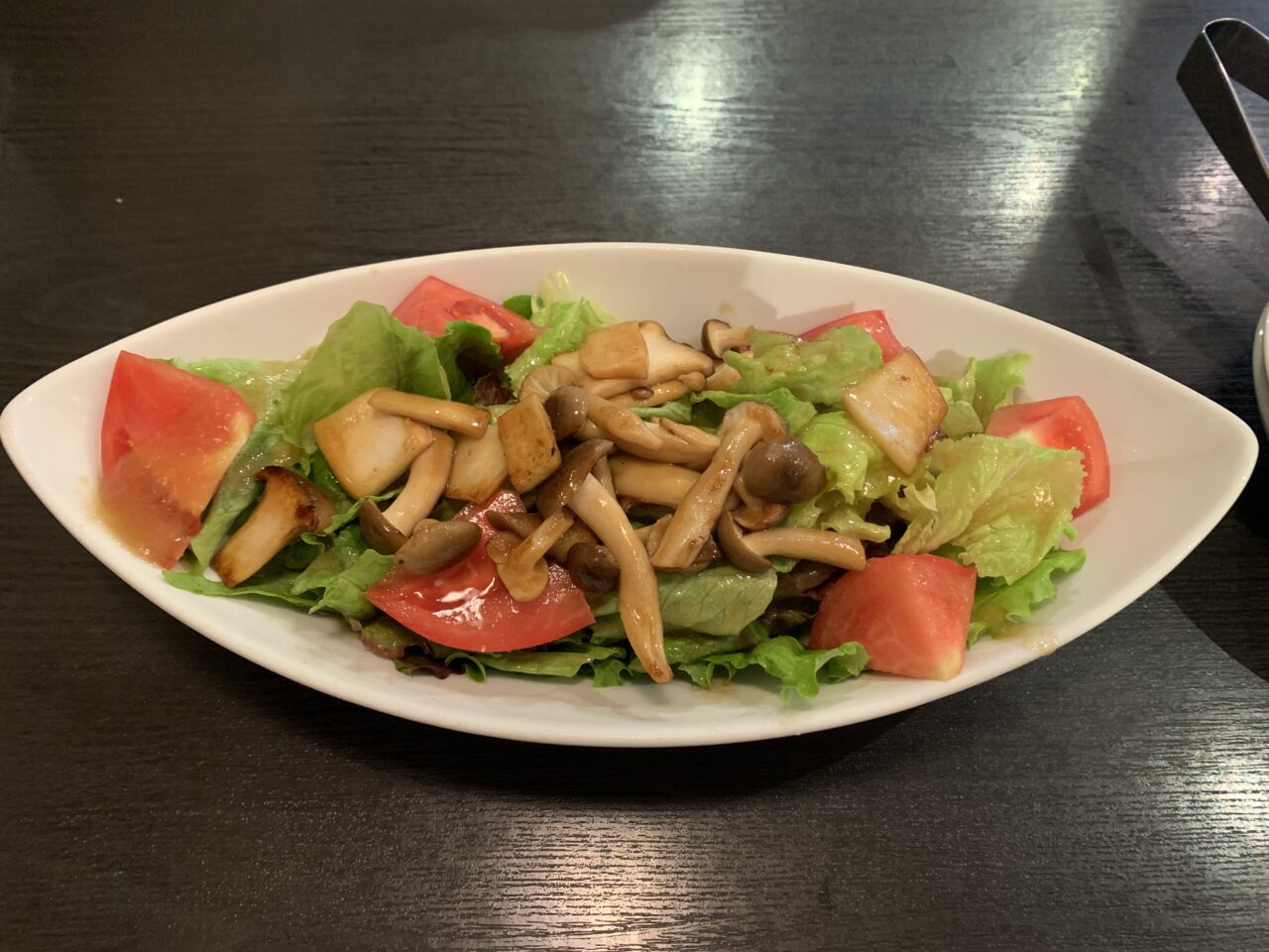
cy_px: 476
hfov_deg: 67.3
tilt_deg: -61.4
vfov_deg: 53.1
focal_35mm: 26
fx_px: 953
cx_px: 634
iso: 400
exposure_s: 1/33
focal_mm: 4.25
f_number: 1.8
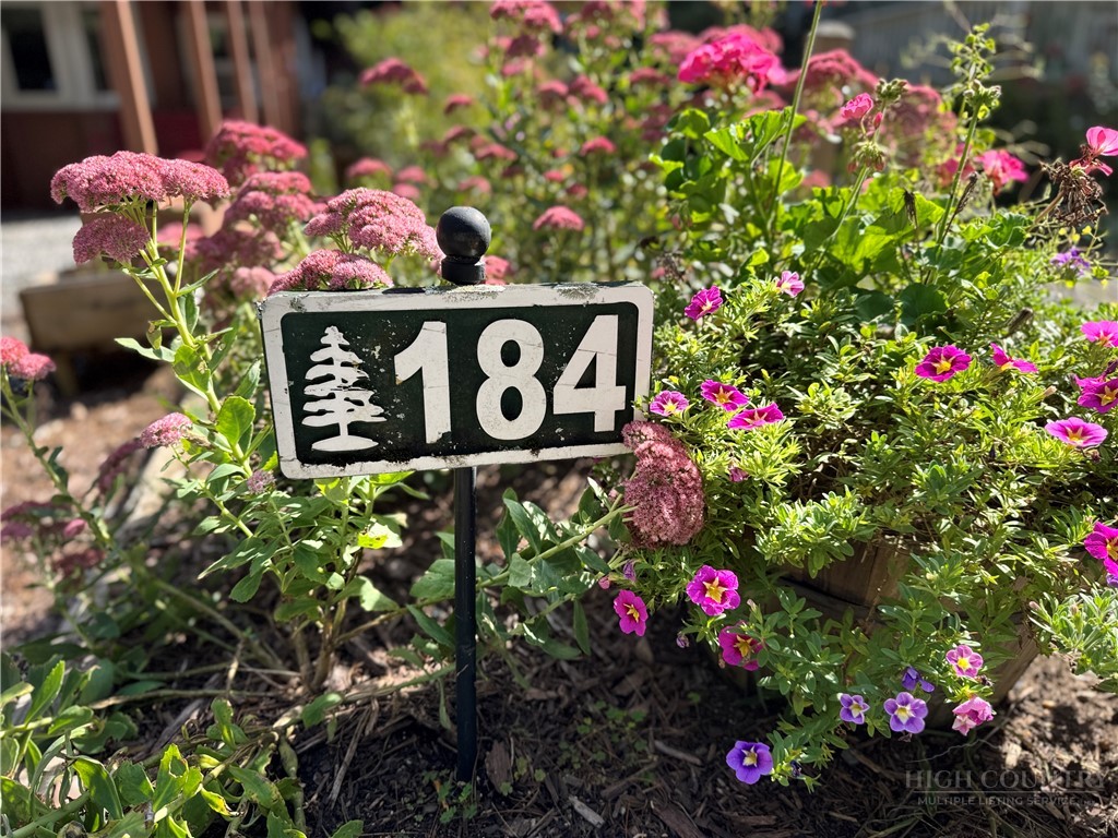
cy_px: 419
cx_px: 559
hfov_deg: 71.6
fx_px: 775
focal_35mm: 24
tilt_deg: -22.4
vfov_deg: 56.8
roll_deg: -1.3
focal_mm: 6.76
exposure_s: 1/925
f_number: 1.78
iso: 80
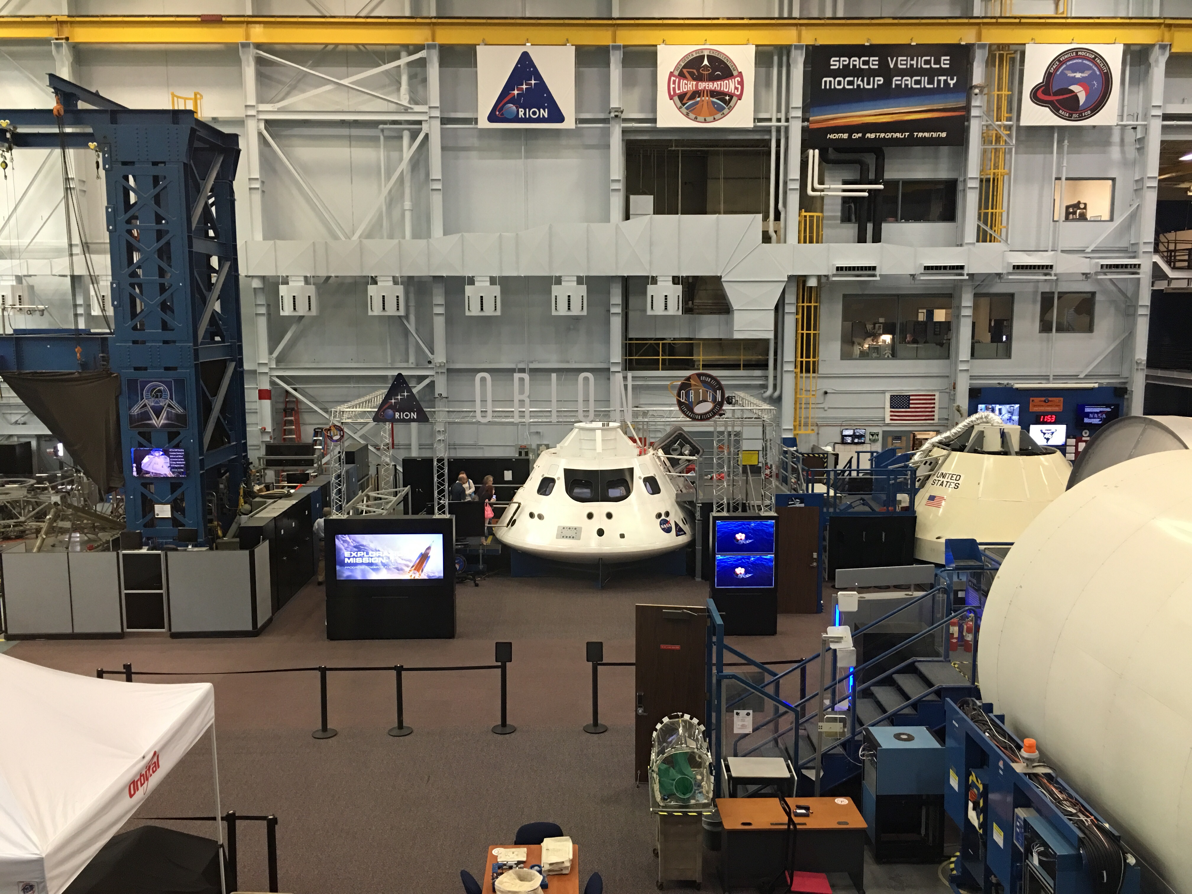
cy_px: 447
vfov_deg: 48.2
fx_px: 999
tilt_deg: -6.8
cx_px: 596
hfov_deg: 61.7
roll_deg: +0.4
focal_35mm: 29
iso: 64
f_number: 2.2
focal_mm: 4.15
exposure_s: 1/15
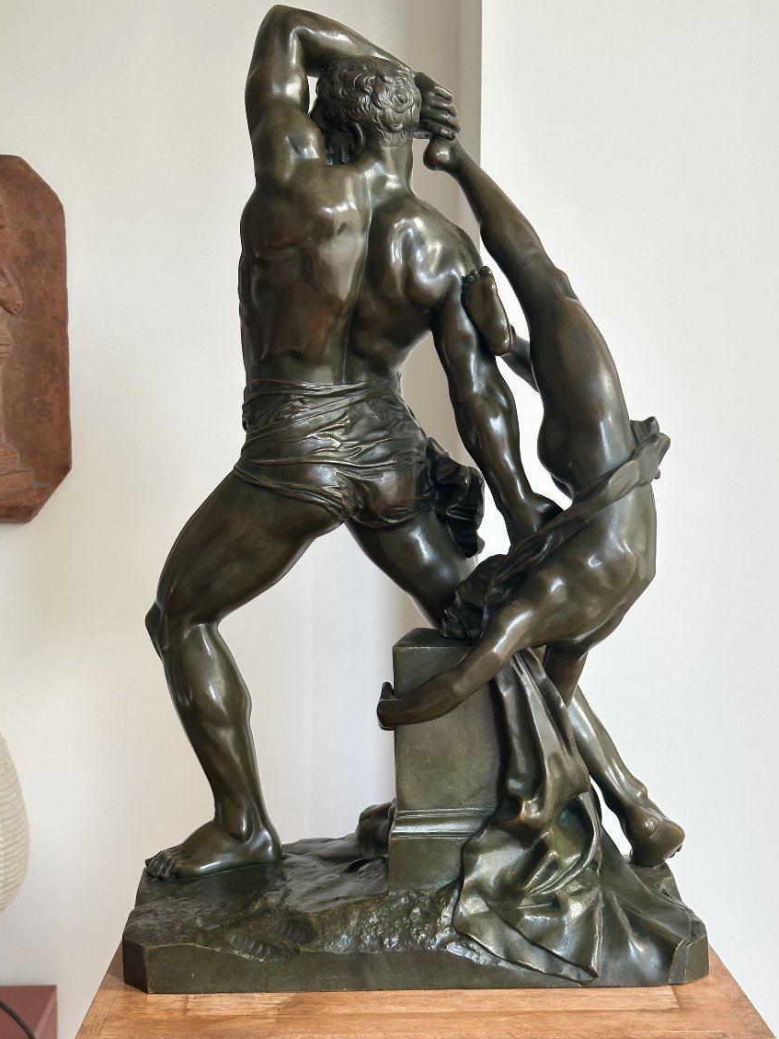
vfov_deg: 37.5
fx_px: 1530
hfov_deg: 28.6
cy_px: 499
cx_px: 394
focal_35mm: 51
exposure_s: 1/121
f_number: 1.78
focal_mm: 6.86
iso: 64
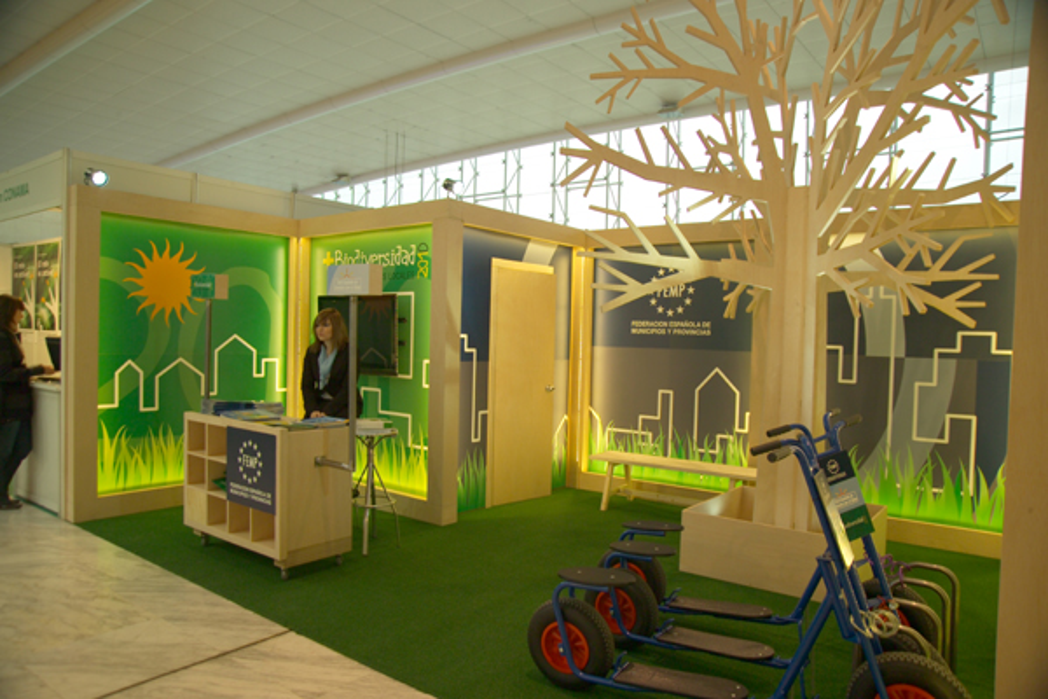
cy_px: 350
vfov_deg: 53.1
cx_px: 524
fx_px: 699
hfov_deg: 73.7
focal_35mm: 24
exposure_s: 1/10
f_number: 5.6
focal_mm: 24
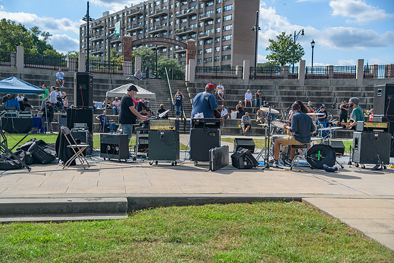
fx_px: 525
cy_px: 132
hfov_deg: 41.1
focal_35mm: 48
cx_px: 197
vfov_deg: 28.1
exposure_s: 1/320
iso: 64
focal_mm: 48
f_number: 4
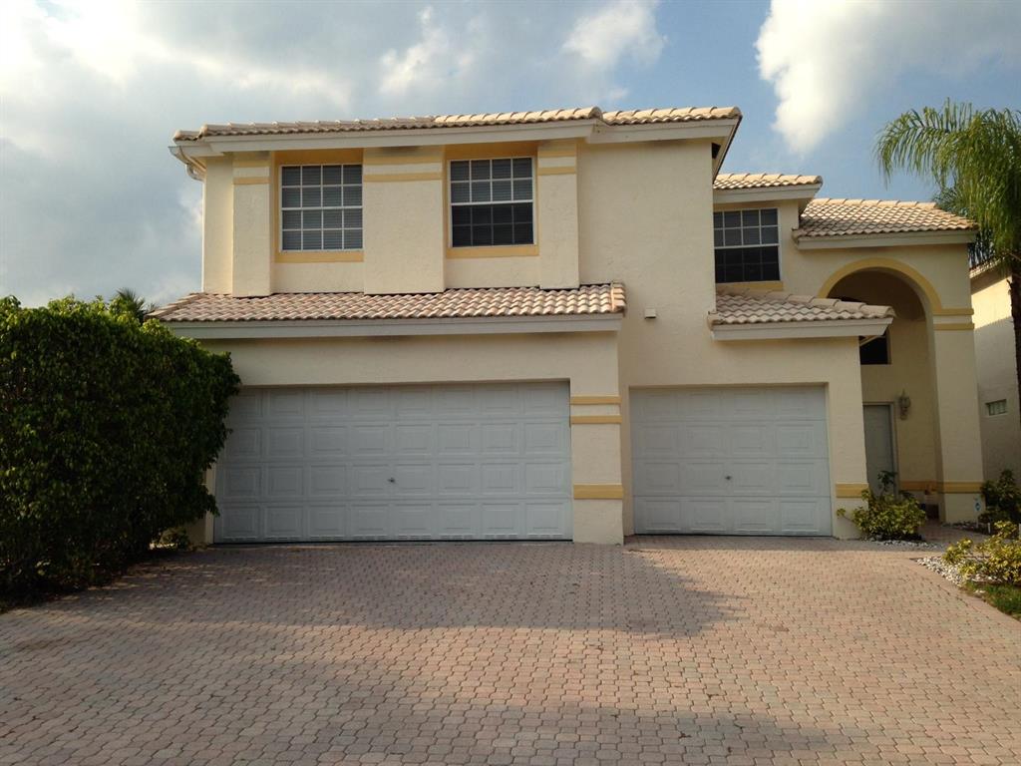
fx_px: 973
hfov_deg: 55.4
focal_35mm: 33
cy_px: 383
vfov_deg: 42.9
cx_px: 510
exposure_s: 1/1427
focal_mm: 4.12
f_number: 2.4
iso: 50
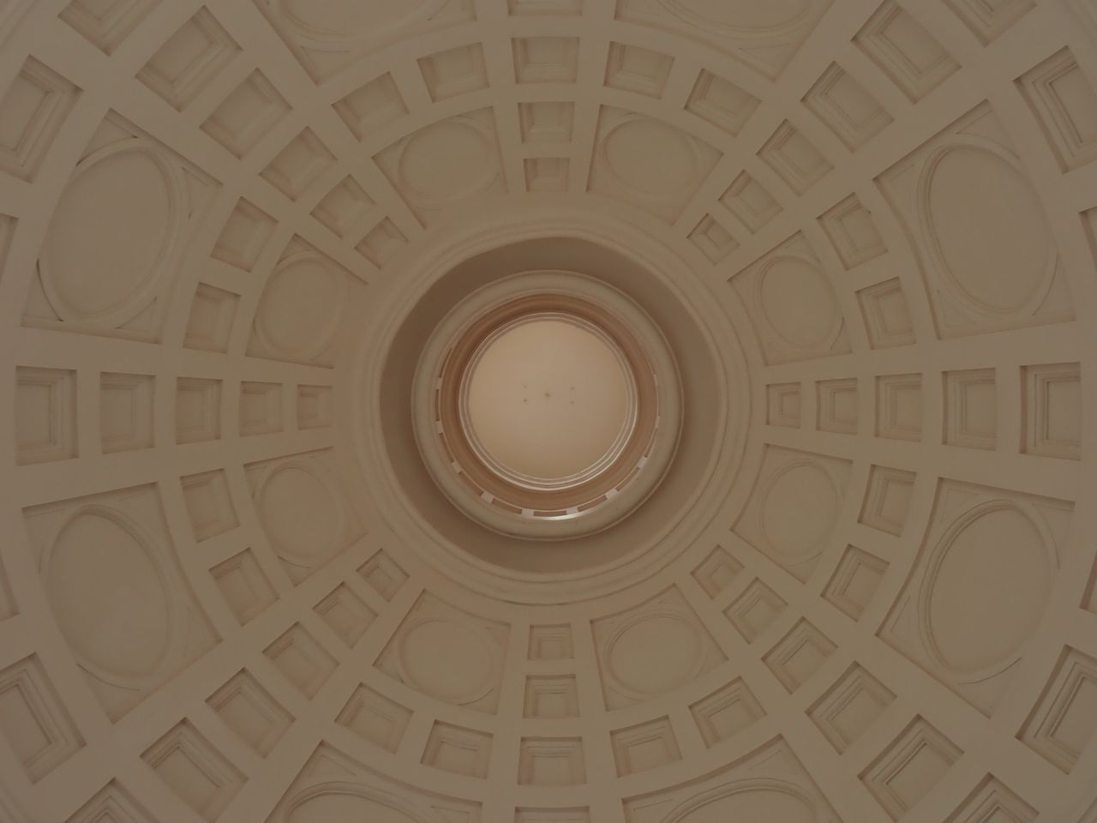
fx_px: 3169
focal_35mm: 100
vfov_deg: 14.8
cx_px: 548
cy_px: 412
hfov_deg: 19.6
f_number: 6.3
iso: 100
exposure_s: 1/40
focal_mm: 18
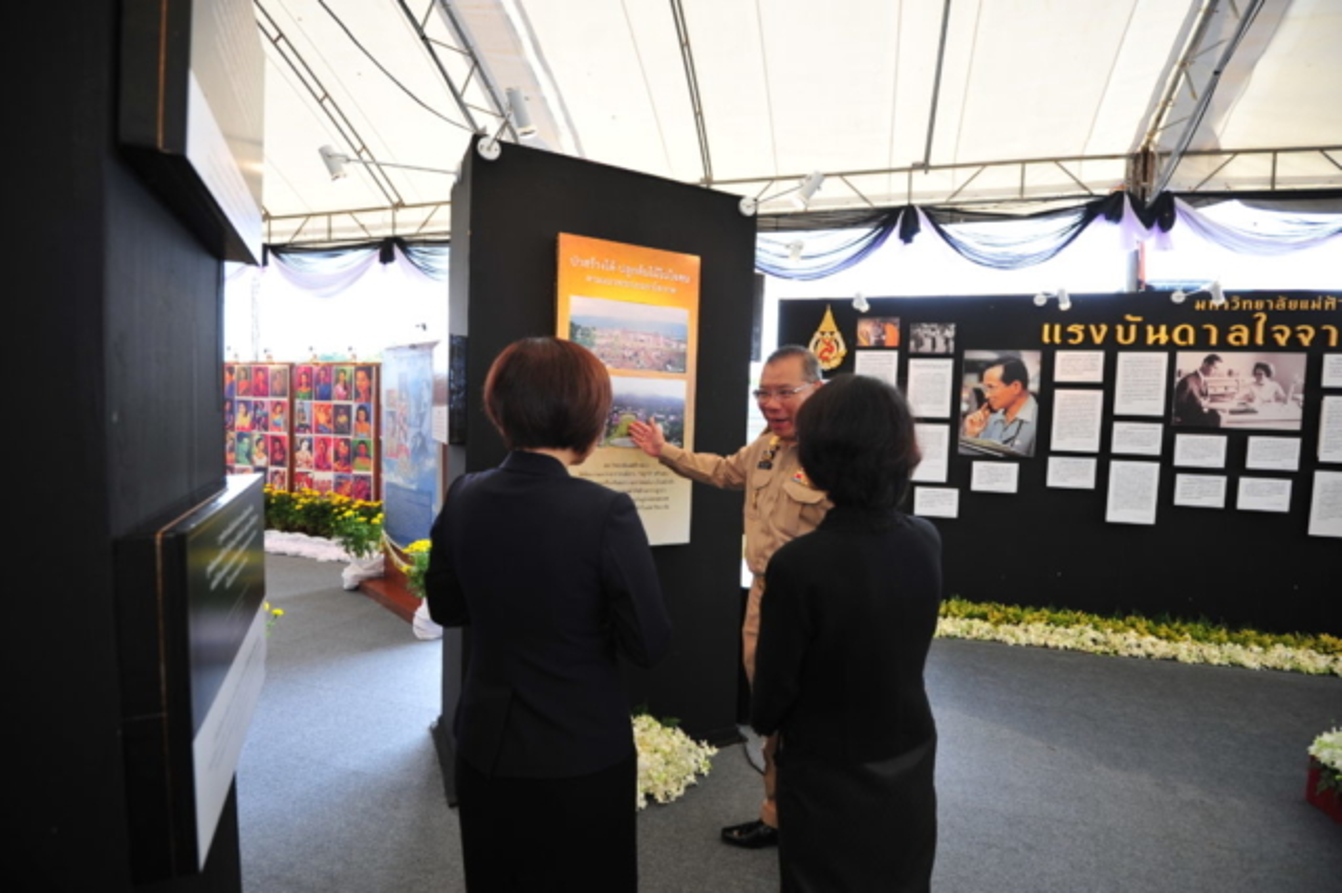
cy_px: 446
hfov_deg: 96.8
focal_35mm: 16
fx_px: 596
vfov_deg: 73.7
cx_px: 671
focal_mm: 16
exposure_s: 1/200
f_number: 4
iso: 400
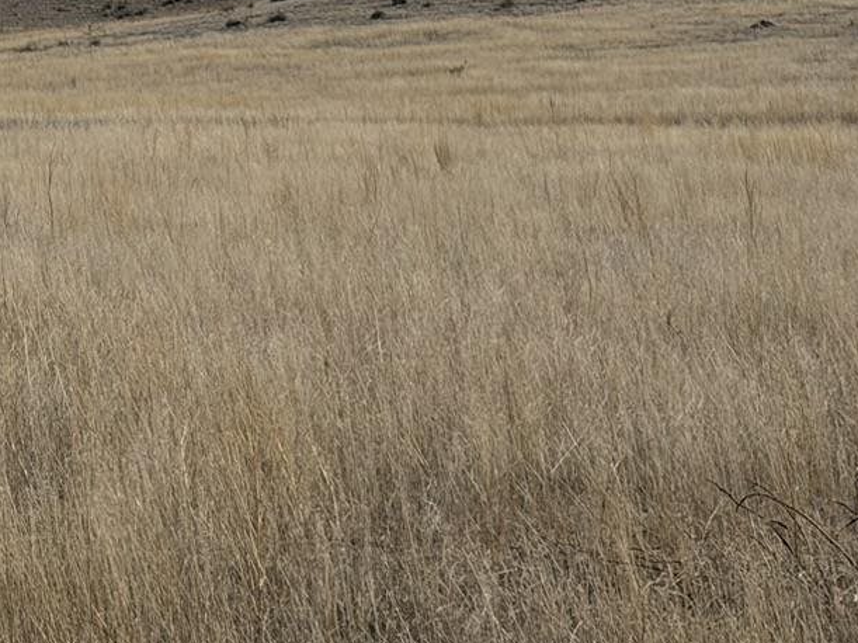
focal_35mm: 161
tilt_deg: -2.7
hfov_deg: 12.0
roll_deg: +0.2
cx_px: -138
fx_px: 3990
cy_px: 359
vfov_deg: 9.2
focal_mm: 6.76
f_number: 1.78
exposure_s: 1/11364
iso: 64
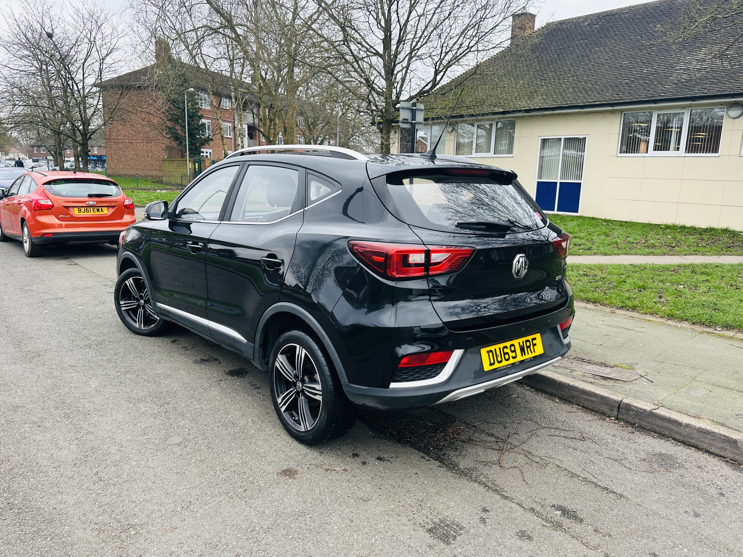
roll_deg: -1.6
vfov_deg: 54.9
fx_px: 537
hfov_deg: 69.4
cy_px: 286
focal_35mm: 25
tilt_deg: -10.0
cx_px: 365
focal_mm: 6.86
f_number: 1.78
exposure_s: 1/121
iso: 80
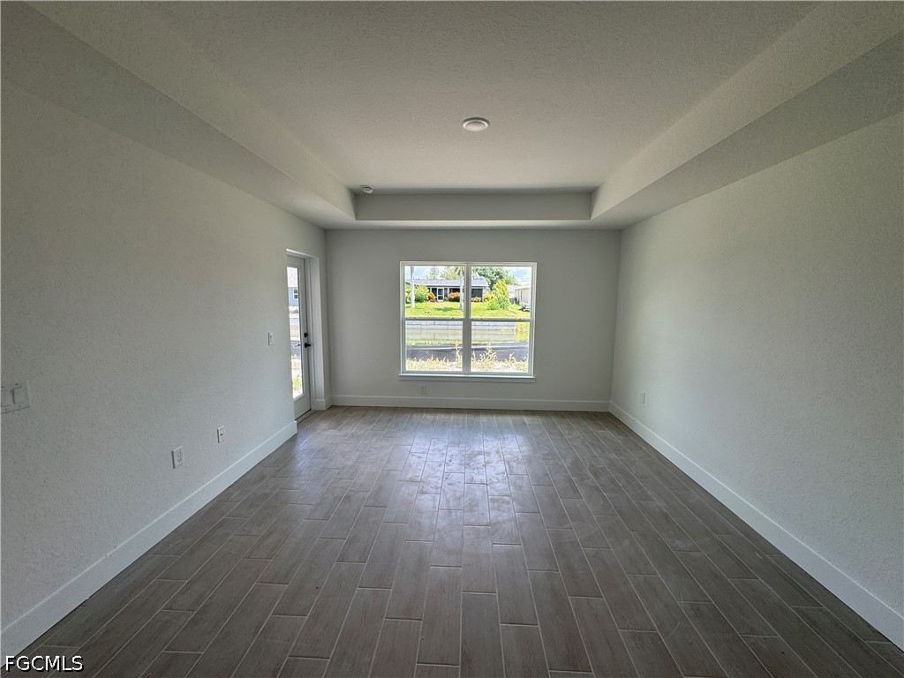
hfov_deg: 102.1
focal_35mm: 14
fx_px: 366
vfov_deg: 85.7
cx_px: 452
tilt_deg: -7.2
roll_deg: -0.9
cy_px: 339
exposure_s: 1/177
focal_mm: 2.22
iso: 40
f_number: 2.2
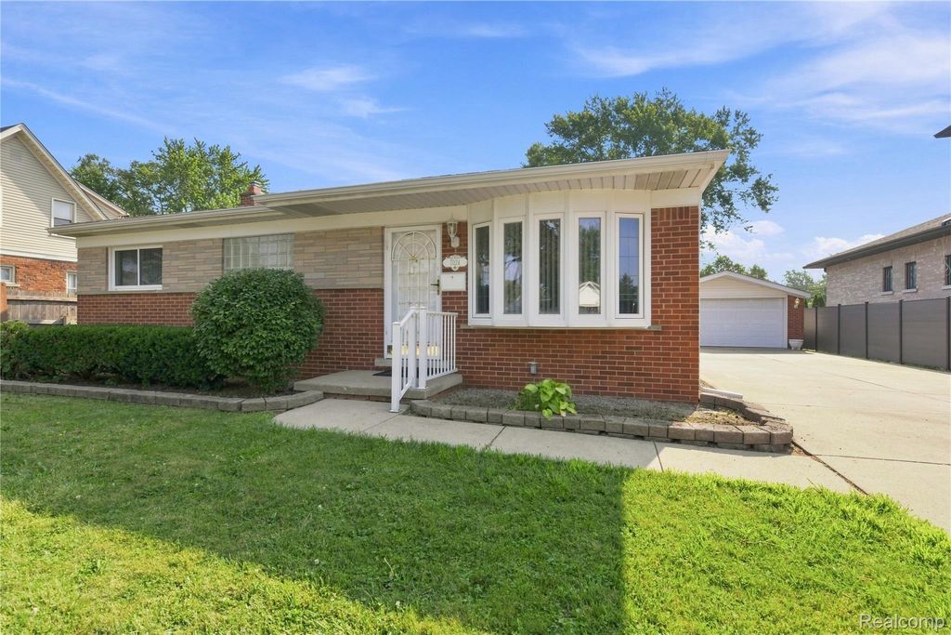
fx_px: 423
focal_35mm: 16
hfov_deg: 96.7
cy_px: 318
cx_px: 476
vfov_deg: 73.8
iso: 400
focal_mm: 16
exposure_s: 1/320
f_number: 13
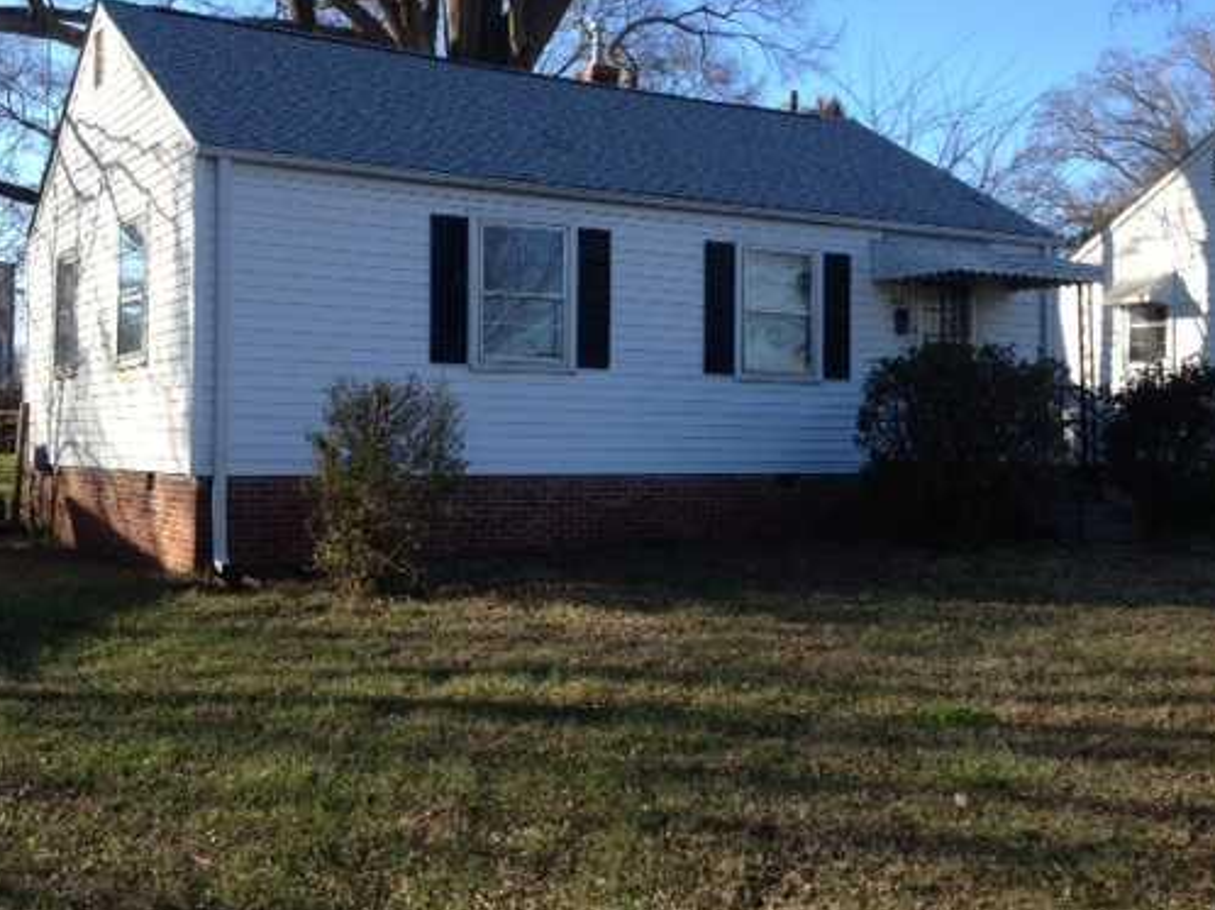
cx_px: 586
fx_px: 1579
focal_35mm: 45
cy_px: 383
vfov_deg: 32.1
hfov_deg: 42.1
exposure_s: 1/581
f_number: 2.4
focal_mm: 4.28
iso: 50
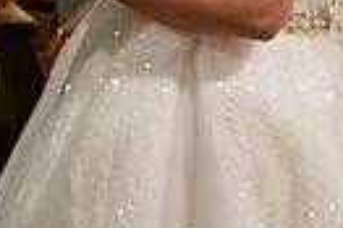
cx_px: 76
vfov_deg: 6.2
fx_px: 2027
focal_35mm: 213
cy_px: -237
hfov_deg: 9.7
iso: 2500
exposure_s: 1/160
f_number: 3.5
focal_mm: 48
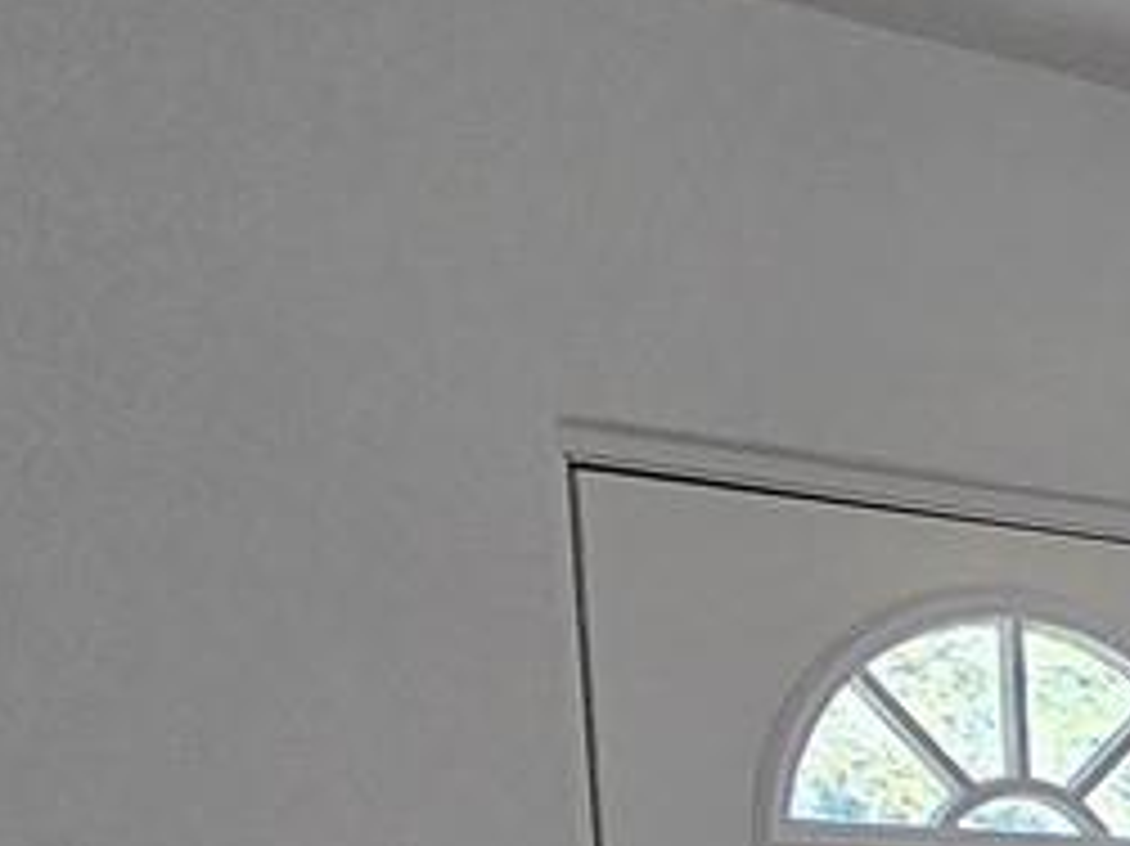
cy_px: 1490
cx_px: 2219
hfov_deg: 17.4
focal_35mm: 83
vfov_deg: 15.4
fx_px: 2708
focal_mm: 2.2
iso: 80
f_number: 2.2
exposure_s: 1/120
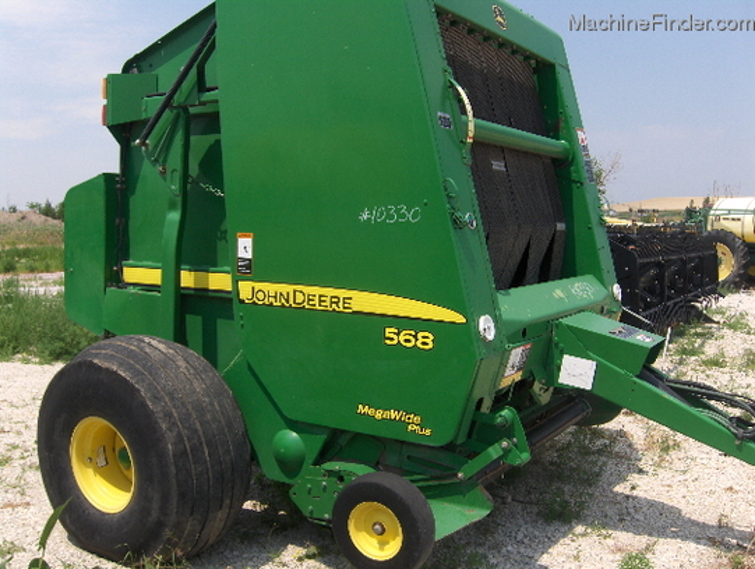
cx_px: 378
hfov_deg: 52.5
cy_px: 284
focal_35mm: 35
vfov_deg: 40.8
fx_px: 765
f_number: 5.5
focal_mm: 7.5
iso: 100
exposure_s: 1/592
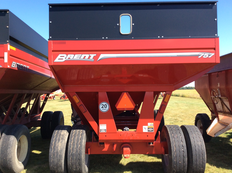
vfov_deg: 44.1
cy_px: 86
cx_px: 116
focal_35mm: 32
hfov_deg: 56.9
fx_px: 214
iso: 32
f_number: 2.4
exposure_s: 1/534
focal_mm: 3.3
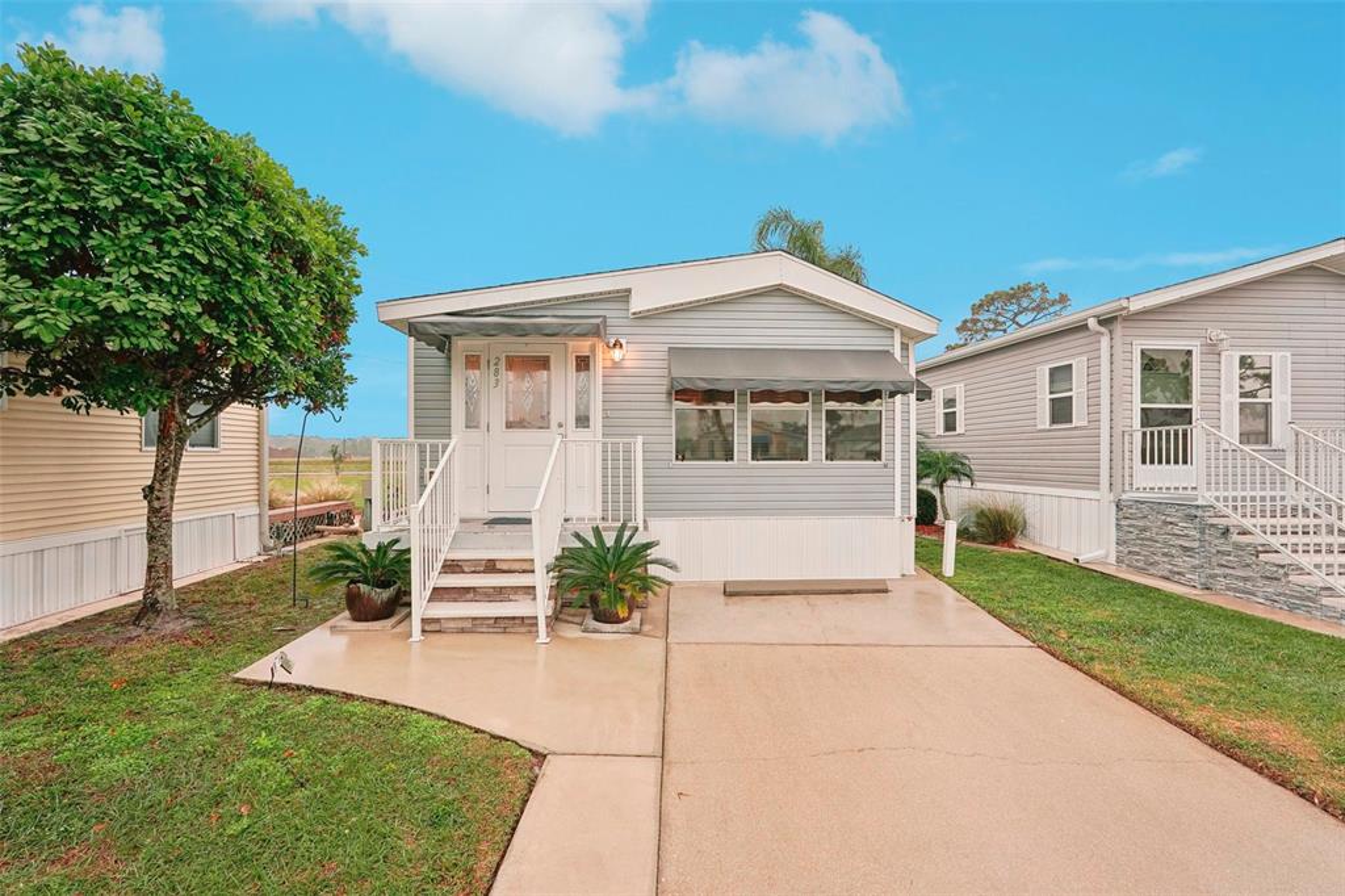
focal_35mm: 16
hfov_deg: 96.8
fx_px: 598
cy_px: 448
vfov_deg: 73.7
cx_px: 672
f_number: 7.1
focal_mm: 16
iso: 400
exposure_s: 1/100
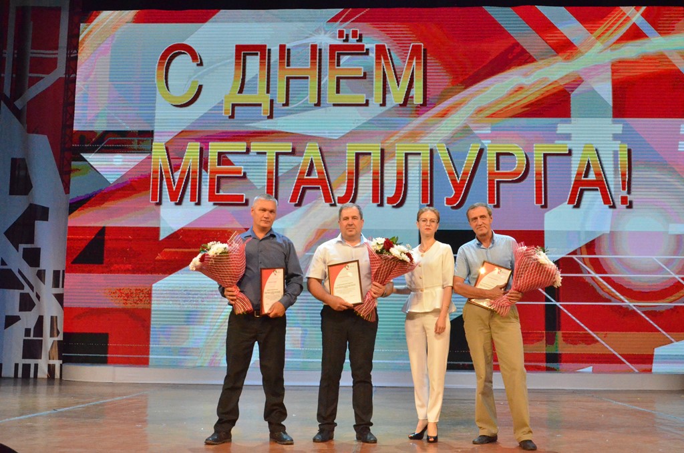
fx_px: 796
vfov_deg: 31.7
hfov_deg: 46.5
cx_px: 342
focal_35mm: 42
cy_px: 226
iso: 6400
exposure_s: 1/400
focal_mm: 28
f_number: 10
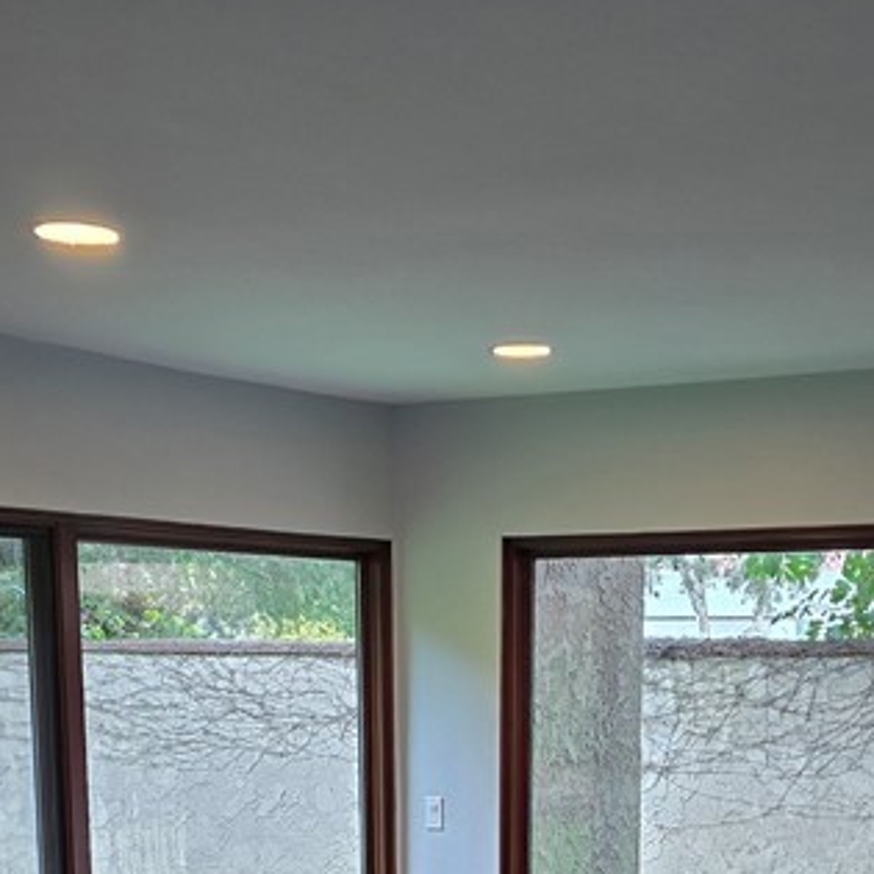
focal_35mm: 66
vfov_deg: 23.9
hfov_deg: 26.1
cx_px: 480
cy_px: 1032
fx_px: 1885
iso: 400
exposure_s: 1/120
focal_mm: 6.3
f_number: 1.7
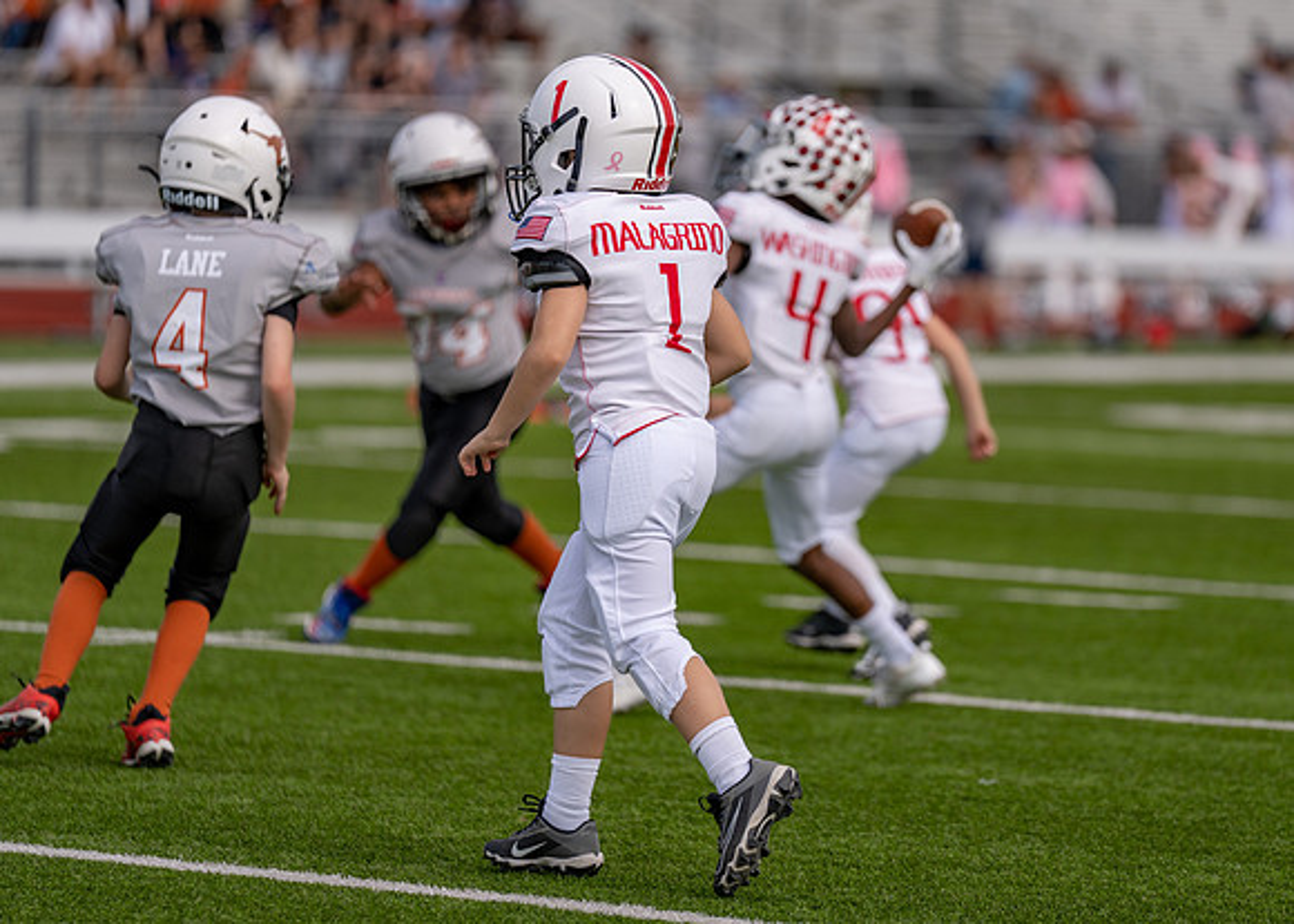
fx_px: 8812
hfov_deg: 8.4
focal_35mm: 240
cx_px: 793
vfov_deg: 6.0
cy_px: 395
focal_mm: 200
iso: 160
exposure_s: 1/3200
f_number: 2.8
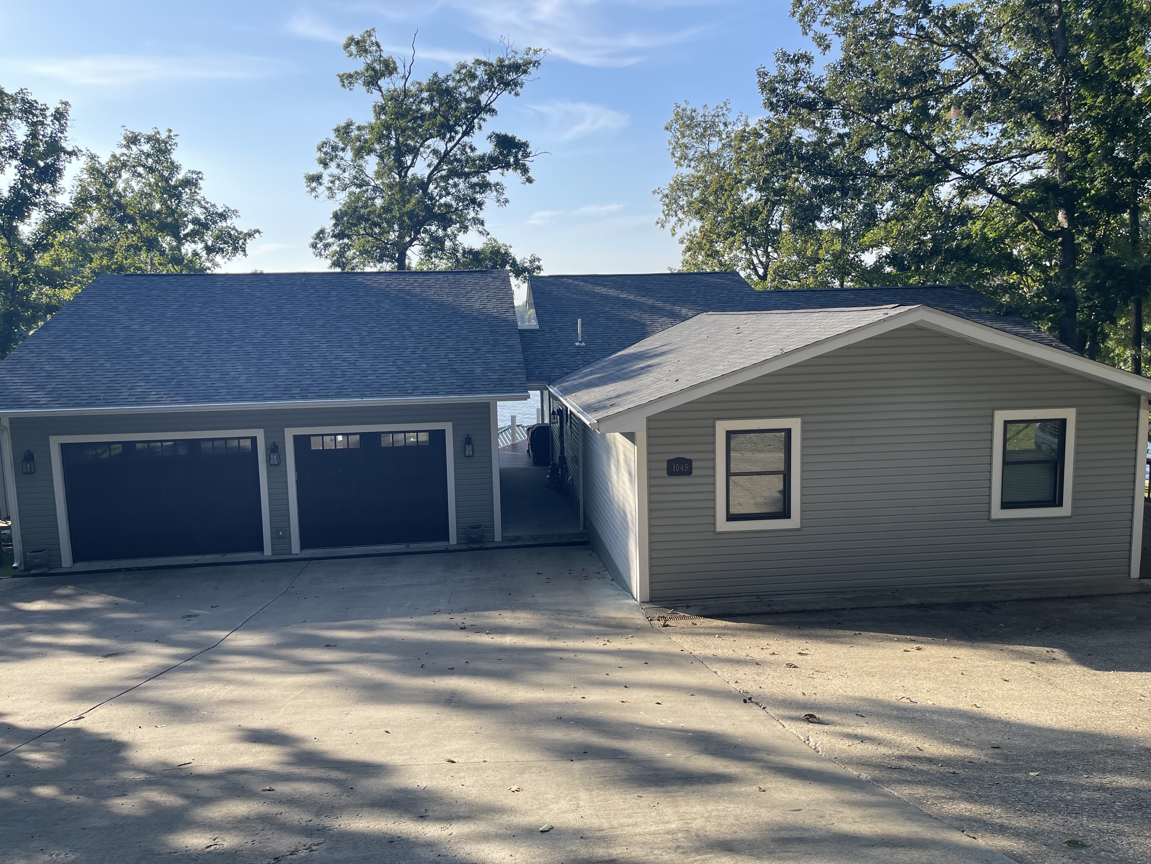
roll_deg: +1.1
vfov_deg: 54.9
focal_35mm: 25
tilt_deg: -7.3
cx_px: 576
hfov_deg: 69.4
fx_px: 831
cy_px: 432
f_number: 1.6
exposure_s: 1/1266
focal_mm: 5.1
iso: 32
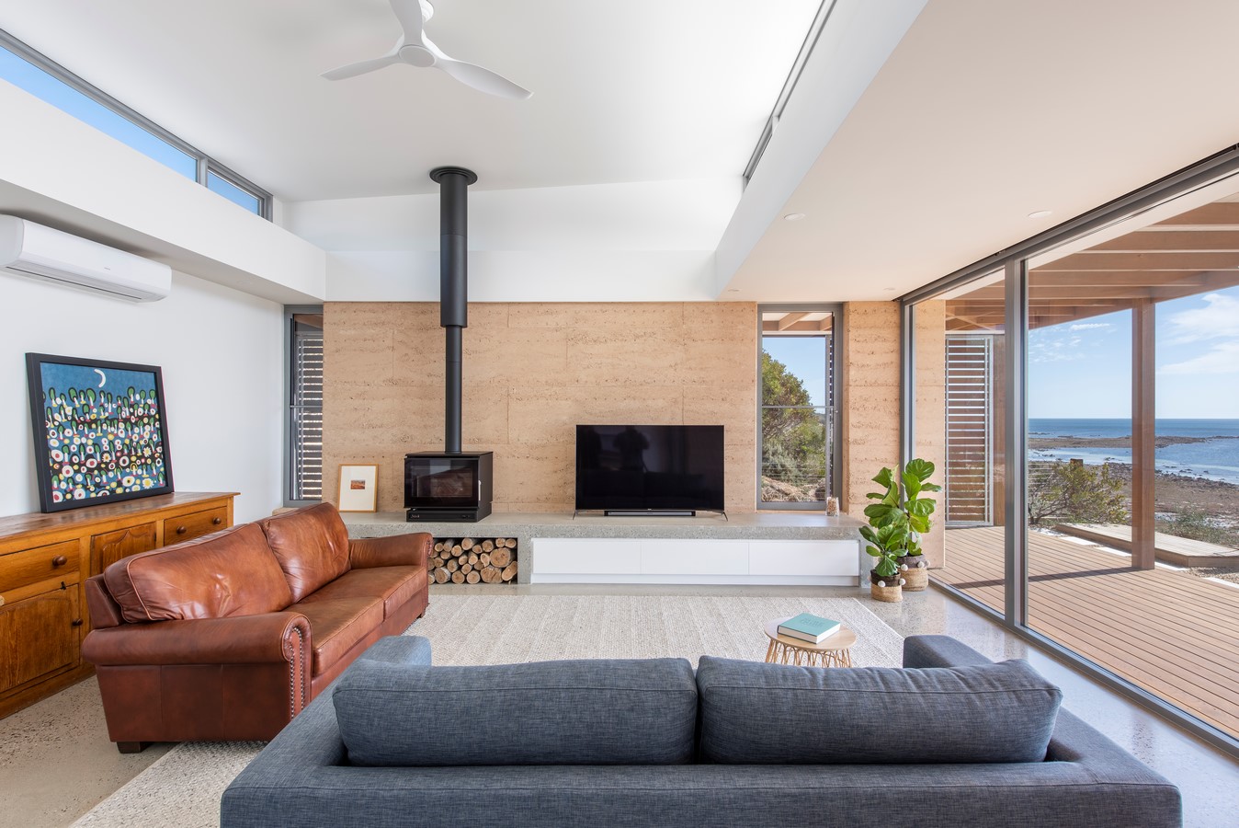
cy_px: 414
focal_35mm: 17
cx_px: 620
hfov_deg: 93.3
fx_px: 585
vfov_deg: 70.5
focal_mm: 17
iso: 64
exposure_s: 1/60
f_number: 11
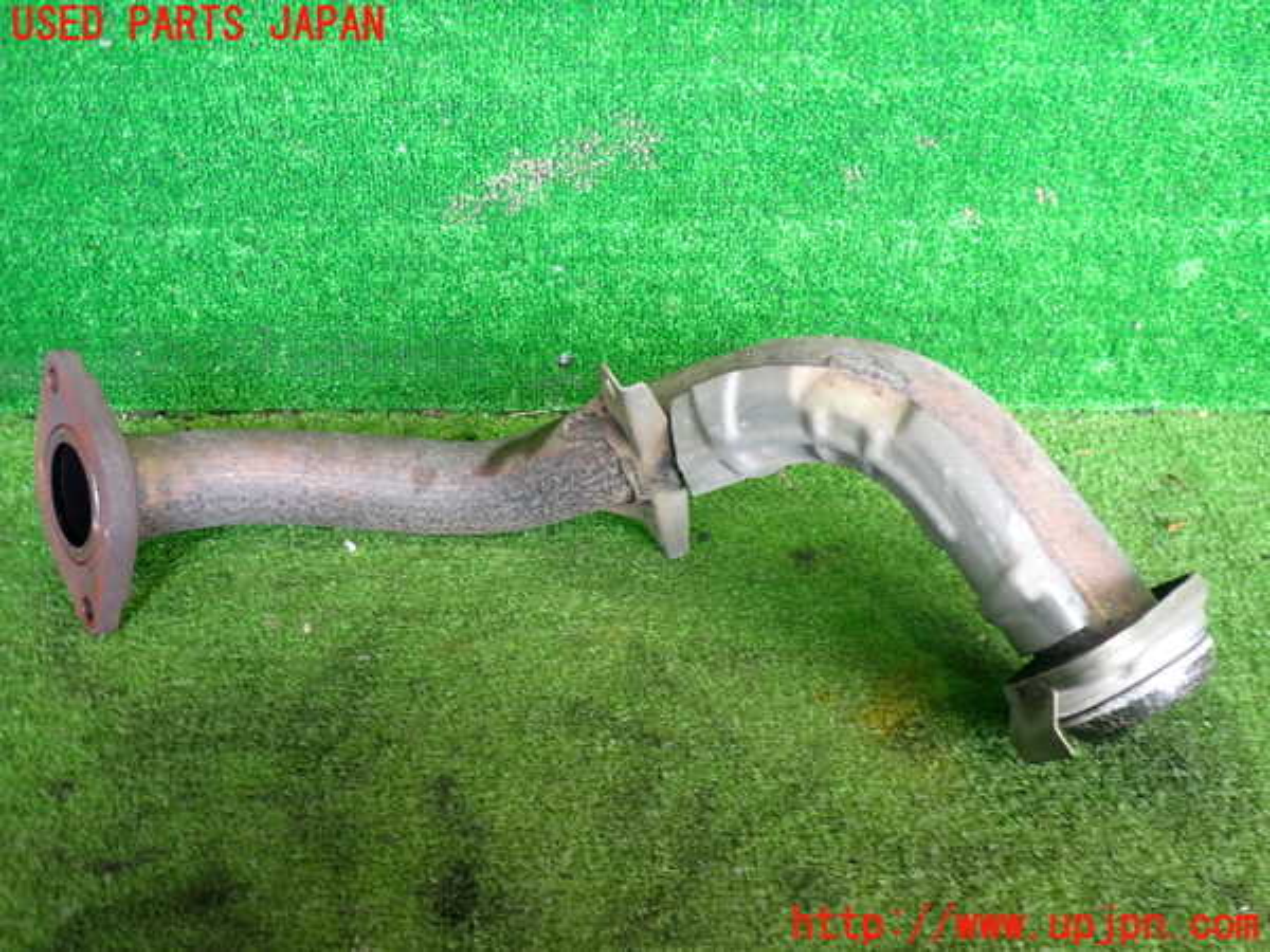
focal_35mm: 30
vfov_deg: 46.8
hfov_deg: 60.0
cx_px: 635
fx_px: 1101
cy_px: 476
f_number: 2.3
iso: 200
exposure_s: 1/40
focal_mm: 5.4
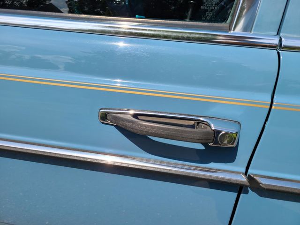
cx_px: 150
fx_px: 225
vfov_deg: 53.1
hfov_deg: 67.3
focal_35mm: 26
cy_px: 112
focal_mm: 5.4
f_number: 1.8
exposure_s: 1/1804
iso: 40
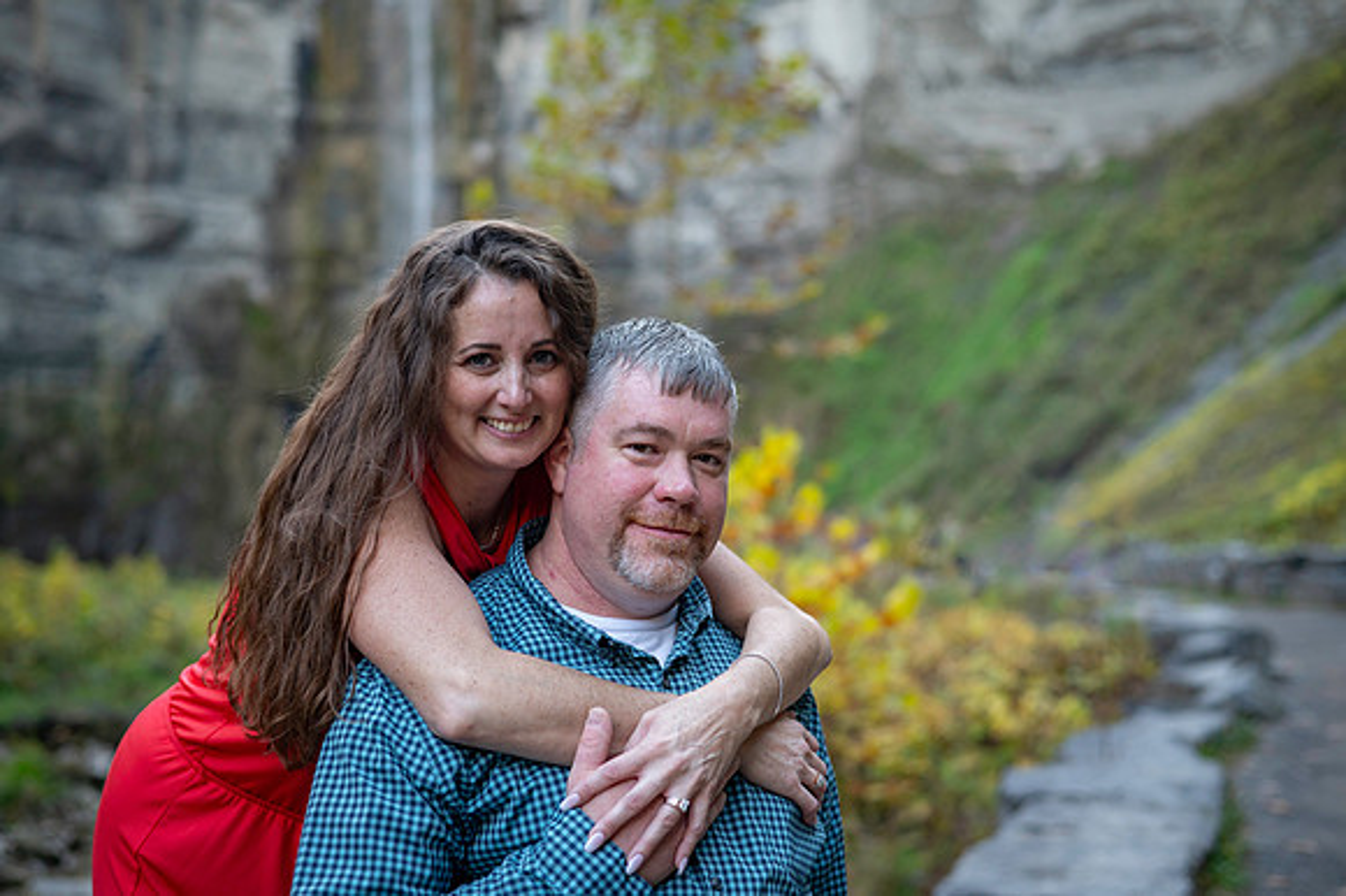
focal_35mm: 50
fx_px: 1868
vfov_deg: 27.0
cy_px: 448
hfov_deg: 39.6
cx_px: 673
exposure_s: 1/500
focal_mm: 50
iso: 640
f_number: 2.8
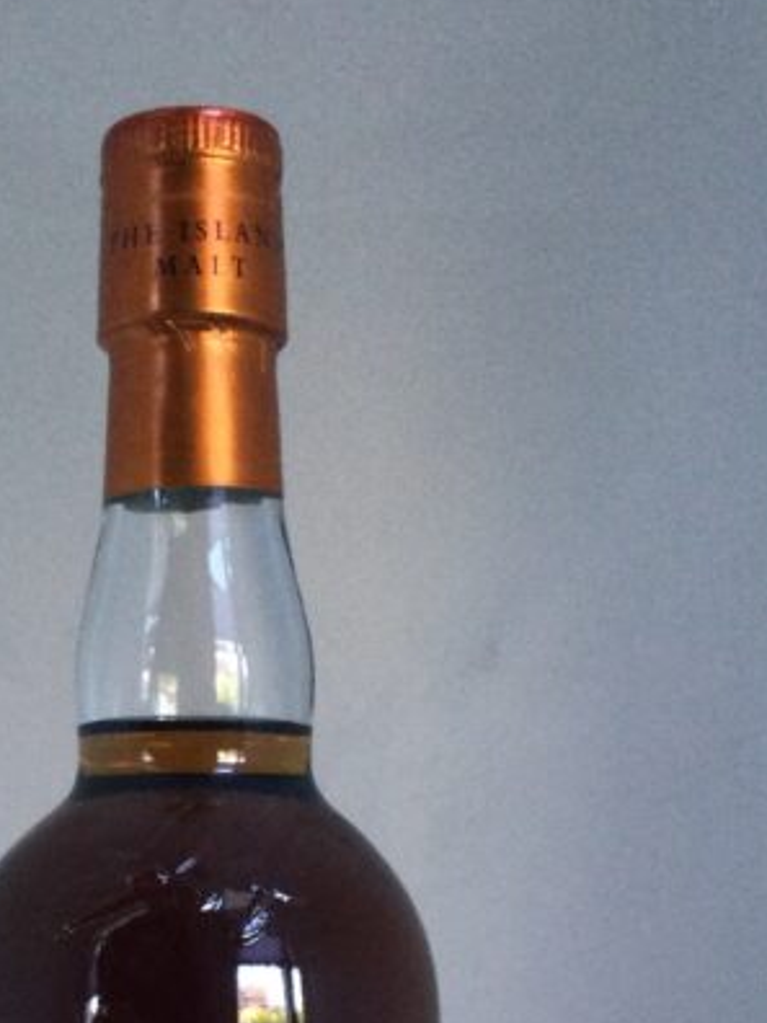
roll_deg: +0.8
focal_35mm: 73
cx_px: 212
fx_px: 2157
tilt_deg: -4.9
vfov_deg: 24.6
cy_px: 1164
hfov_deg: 20.0
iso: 160
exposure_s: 1/33
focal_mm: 3.3
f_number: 2.4
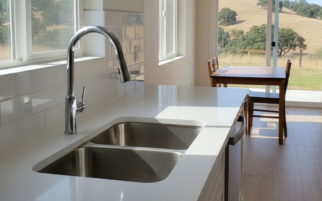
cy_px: 64
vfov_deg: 37.8
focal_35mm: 33
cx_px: 160
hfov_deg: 58.2
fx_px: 290
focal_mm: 6.4
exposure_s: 1/91
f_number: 1.8
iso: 619
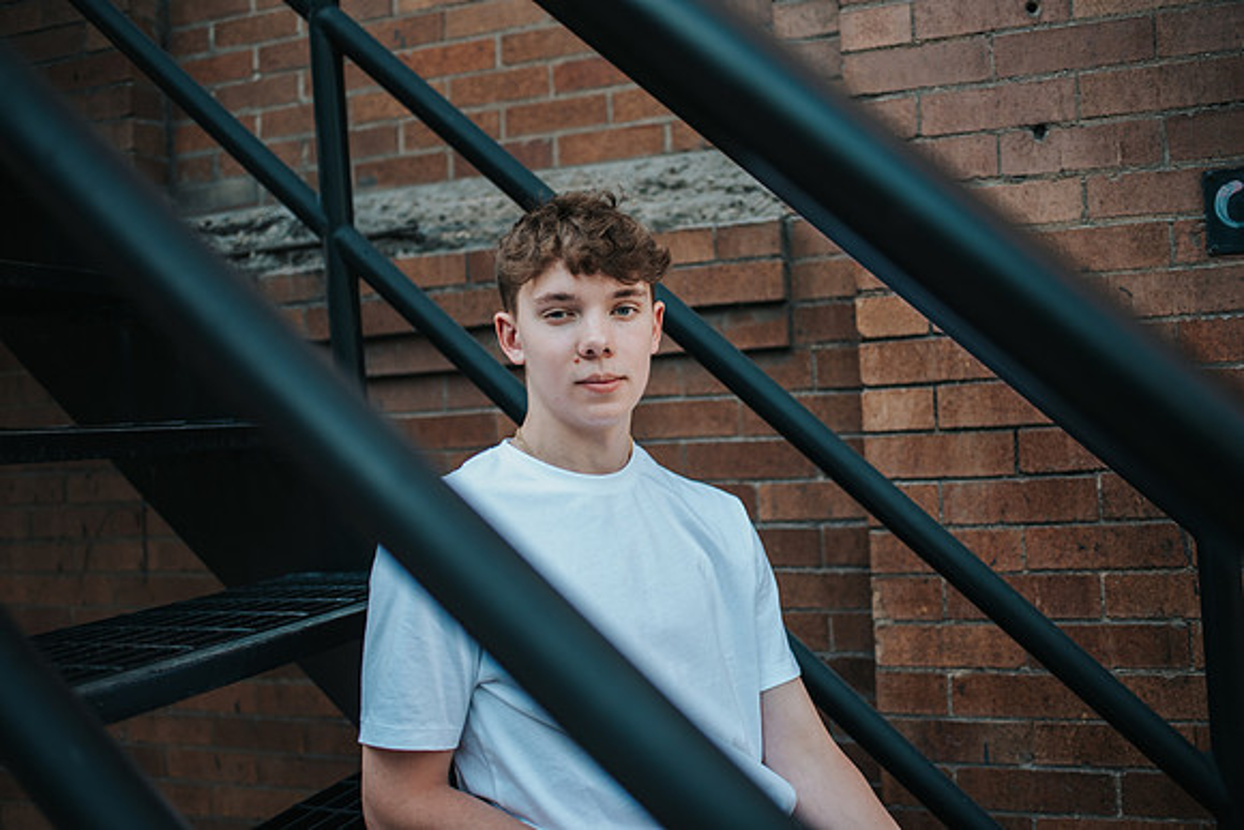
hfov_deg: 54.4
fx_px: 1210
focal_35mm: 35
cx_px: 622
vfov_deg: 37.9
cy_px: 415
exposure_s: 1/1250
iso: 800
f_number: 1.8
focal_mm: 35
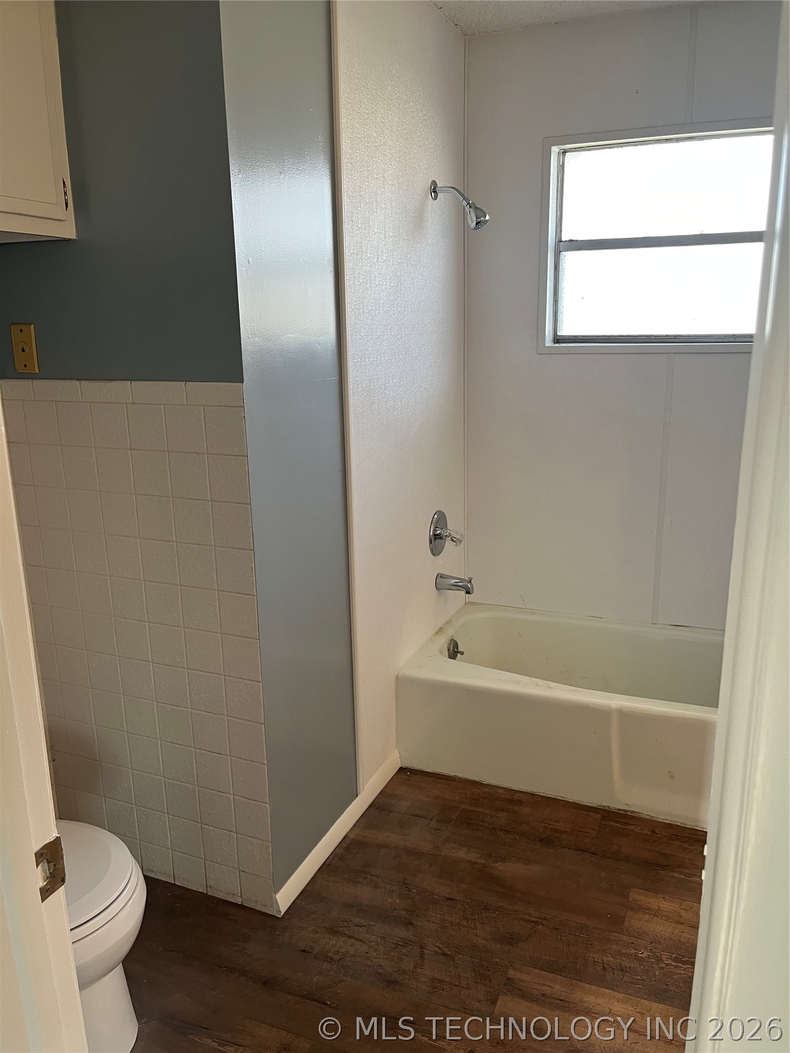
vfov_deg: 67.3
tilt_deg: -15.1
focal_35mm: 26
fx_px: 791
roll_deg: +1.3
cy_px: 526
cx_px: 395
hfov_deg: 53.1
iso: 100
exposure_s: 1/60
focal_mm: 5.1
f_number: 1.6
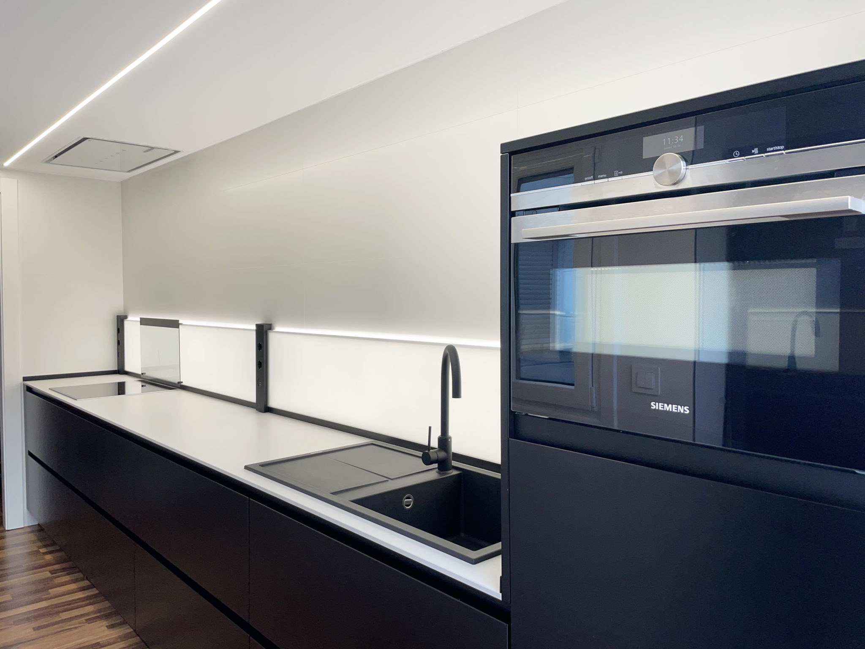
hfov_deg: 67.3
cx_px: 432
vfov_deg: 53.1
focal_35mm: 26
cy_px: 324
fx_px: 650
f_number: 1.6
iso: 32
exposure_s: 1/192
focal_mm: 4.2
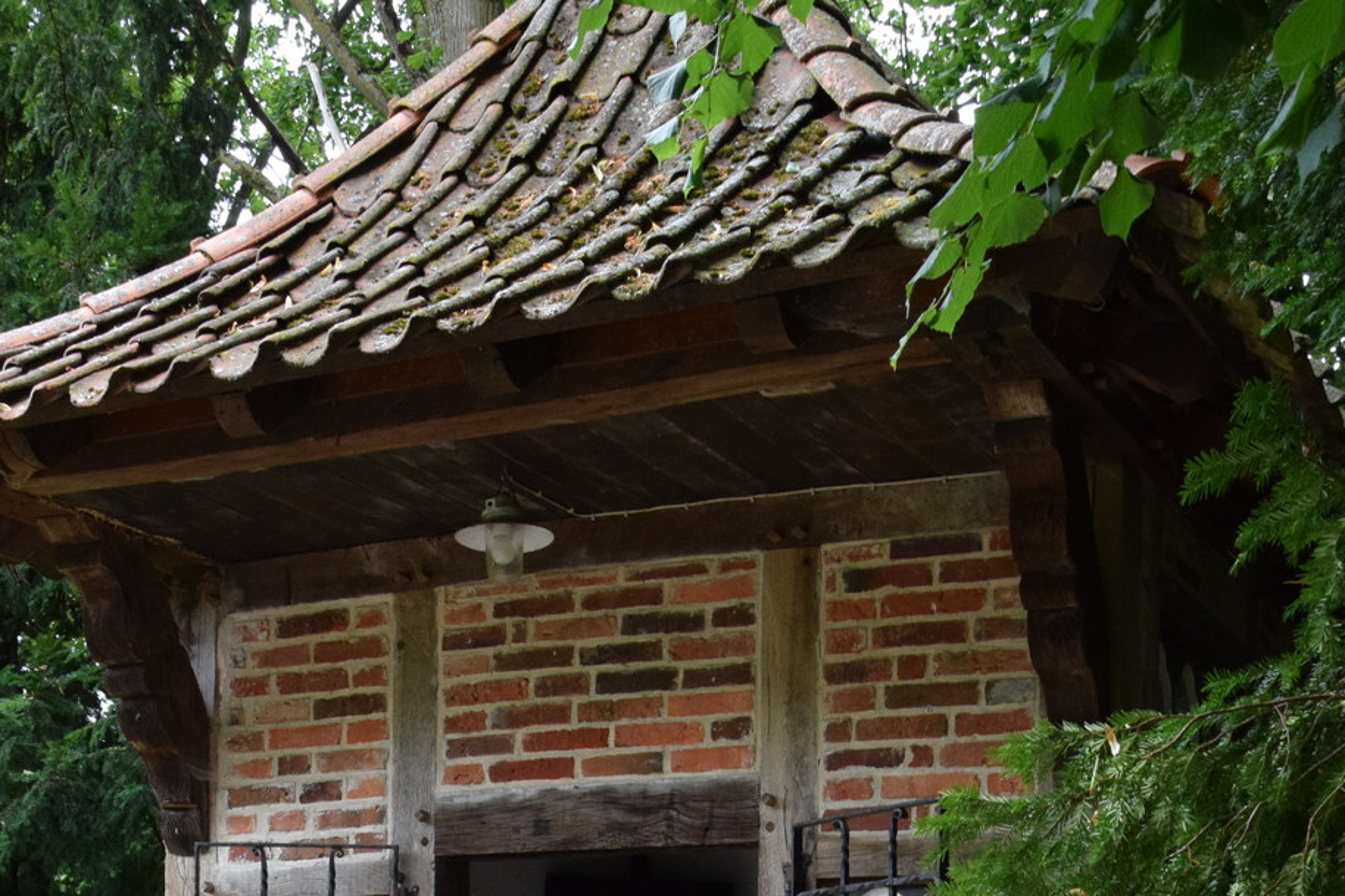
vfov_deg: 19.0
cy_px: 1249
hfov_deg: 31.0
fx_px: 2428
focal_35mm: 65
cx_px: 699
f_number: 9
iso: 1600
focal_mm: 22
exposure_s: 1/320
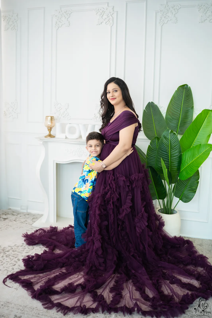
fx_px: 309
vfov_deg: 54.4
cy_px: 159
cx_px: 106
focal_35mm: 35
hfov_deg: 37.9
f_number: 2
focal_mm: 35
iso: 800
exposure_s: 1/320
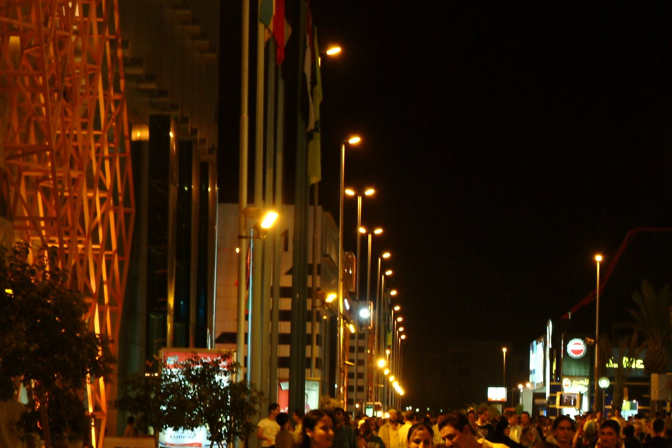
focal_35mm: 145
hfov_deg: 14.0
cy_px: 318
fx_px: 2707
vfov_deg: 9.4
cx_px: 585
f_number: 4.5
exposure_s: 1/15
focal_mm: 47
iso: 400
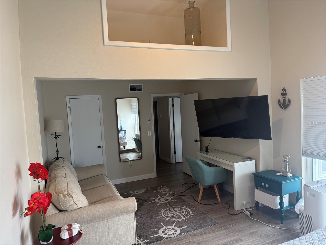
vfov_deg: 56.8
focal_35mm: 24
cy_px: 122
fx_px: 226
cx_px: 163
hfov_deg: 71.6
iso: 160
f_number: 1.78
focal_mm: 6.76
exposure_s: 1/120
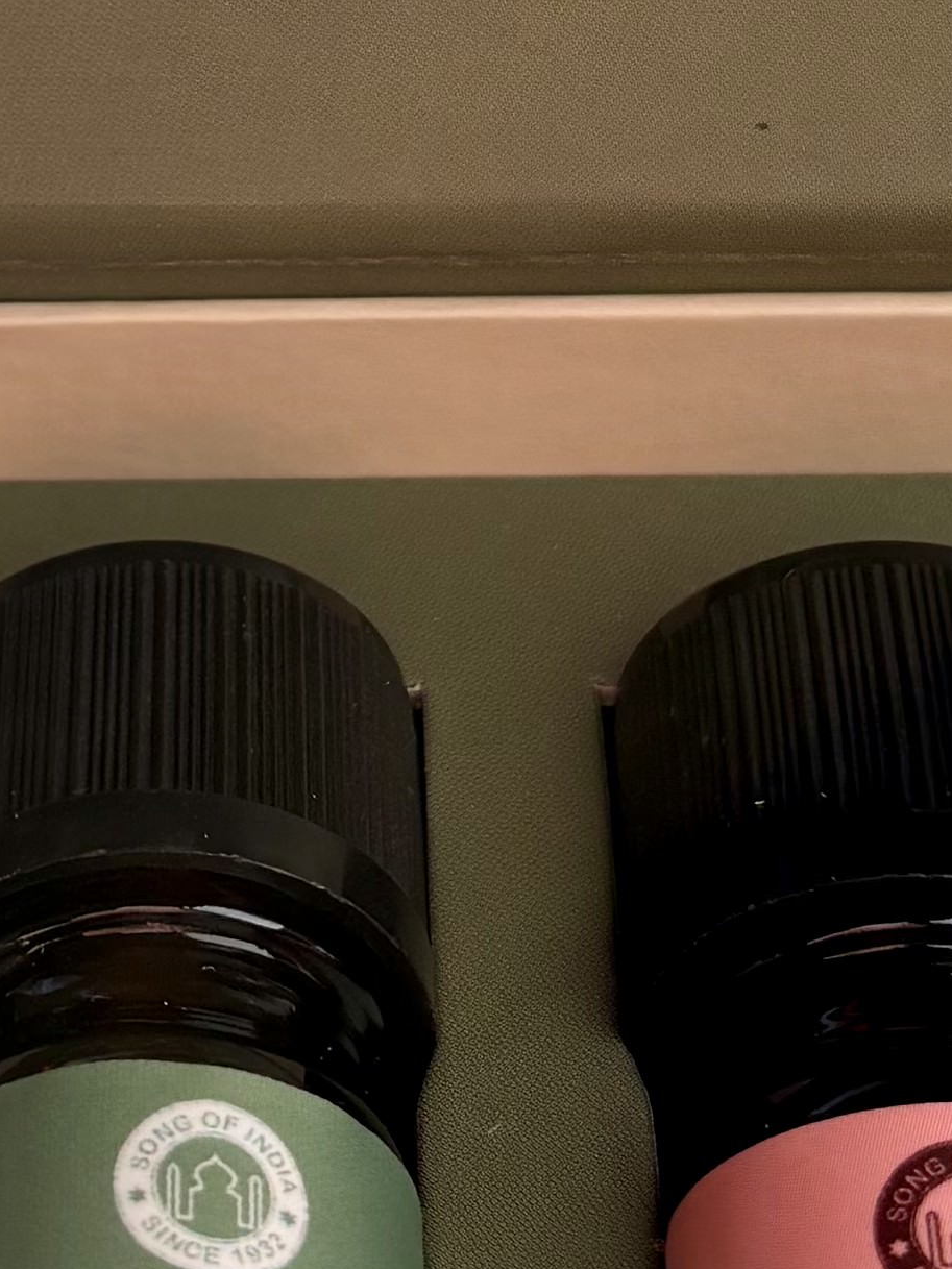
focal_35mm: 122
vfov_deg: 15.9
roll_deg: +1.2
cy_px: 97
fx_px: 4473
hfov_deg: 12.1
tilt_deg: -27.0
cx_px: 145
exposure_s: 1/1295
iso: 50
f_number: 1.6
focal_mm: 5.96
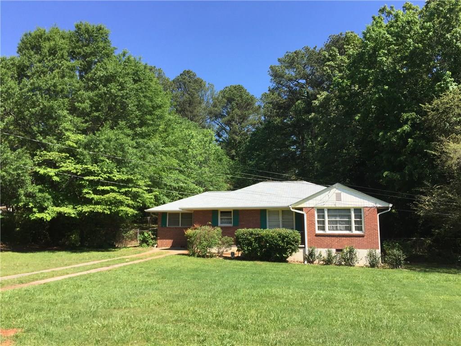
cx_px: 230
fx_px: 386
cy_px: 173
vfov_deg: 48.2
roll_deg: -0.3
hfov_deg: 61.7
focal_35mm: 29
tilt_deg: +7.6
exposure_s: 1/1364
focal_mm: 4.15
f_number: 2.2
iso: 32
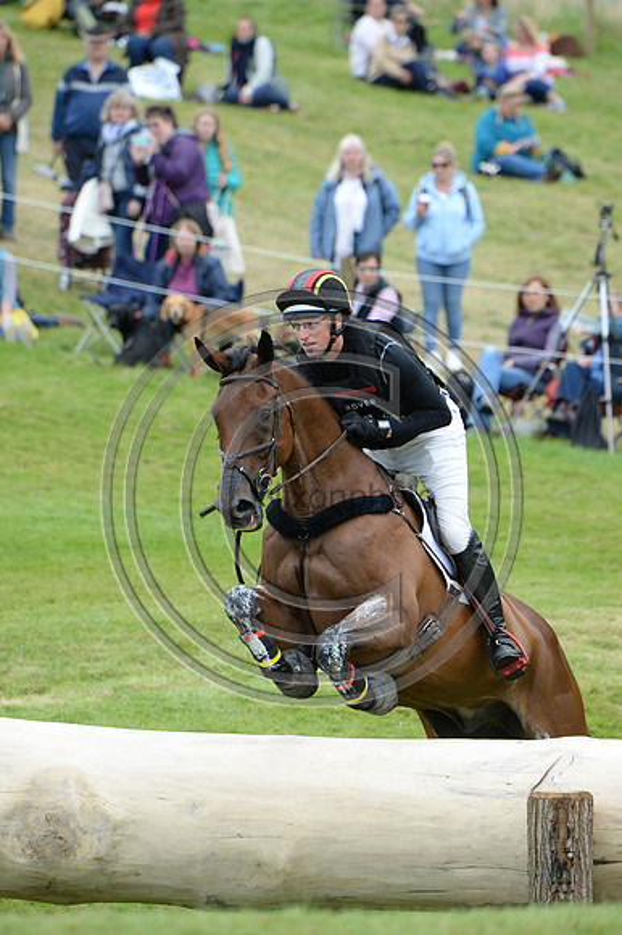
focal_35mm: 320
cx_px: 311
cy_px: 468
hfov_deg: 4.3
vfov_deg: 6.4
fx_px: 8303
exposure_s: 1/1000
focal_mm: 320
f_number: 6.3
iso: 1000
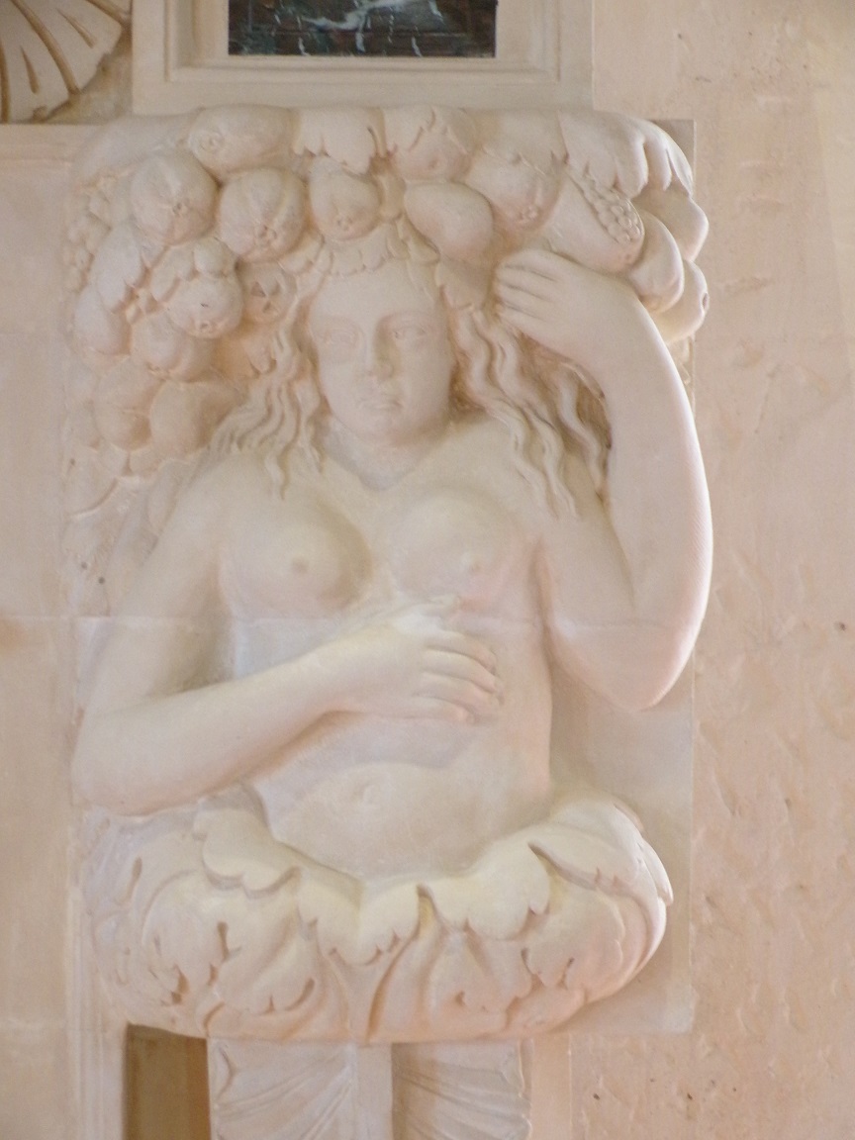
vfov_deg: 15.1
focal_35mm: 131
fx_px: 4314
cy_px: 570
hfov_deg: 11.3
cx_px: 428
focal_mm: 23.5
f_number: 4.4
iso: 766
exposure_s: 1/50
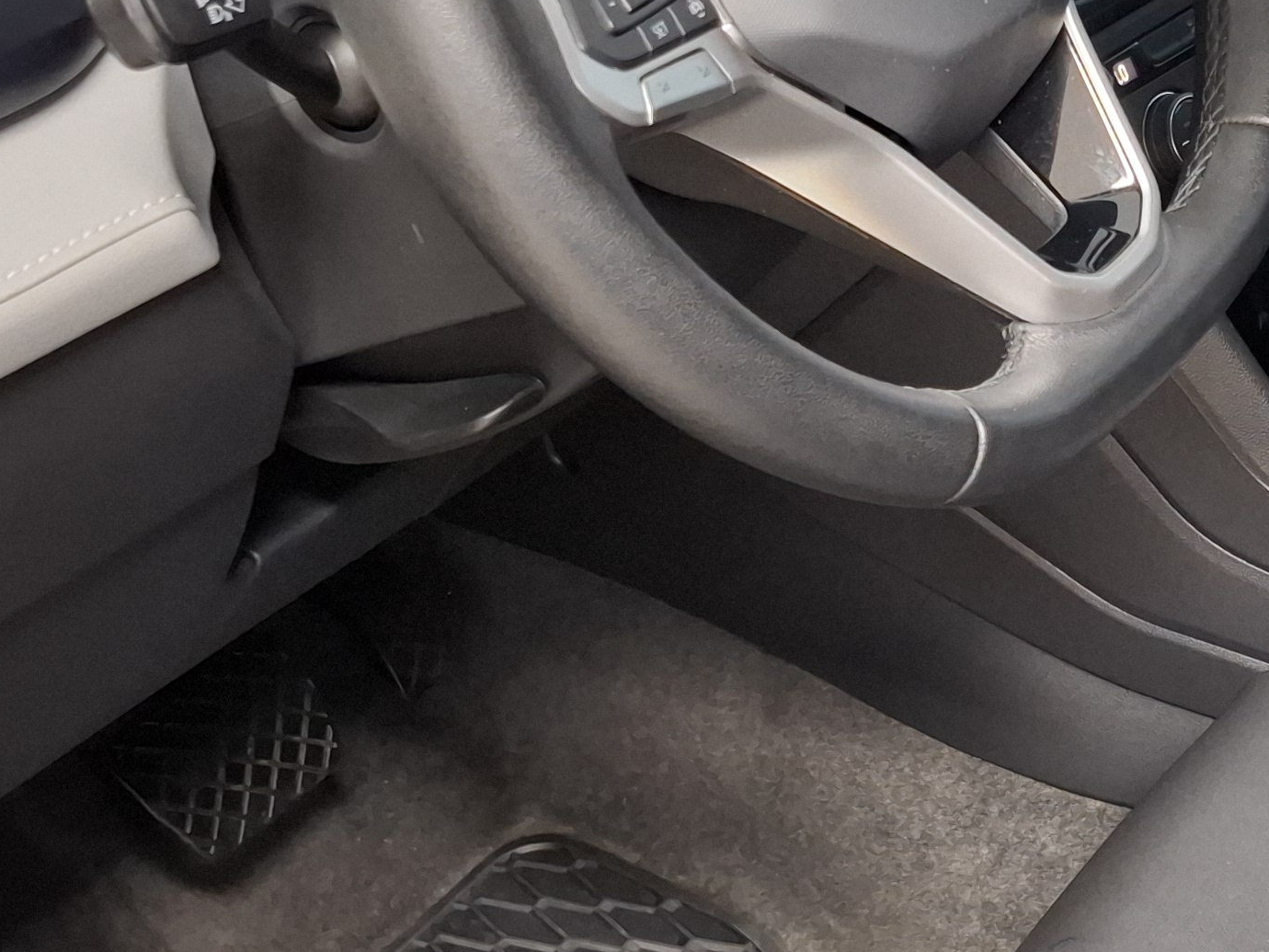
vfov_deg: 21.6
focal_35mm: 68
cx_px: 1349
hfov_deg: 26.6
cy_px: 411
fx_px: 2493
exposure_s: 1/20
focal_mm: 5.54
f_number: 1.8
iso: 1000
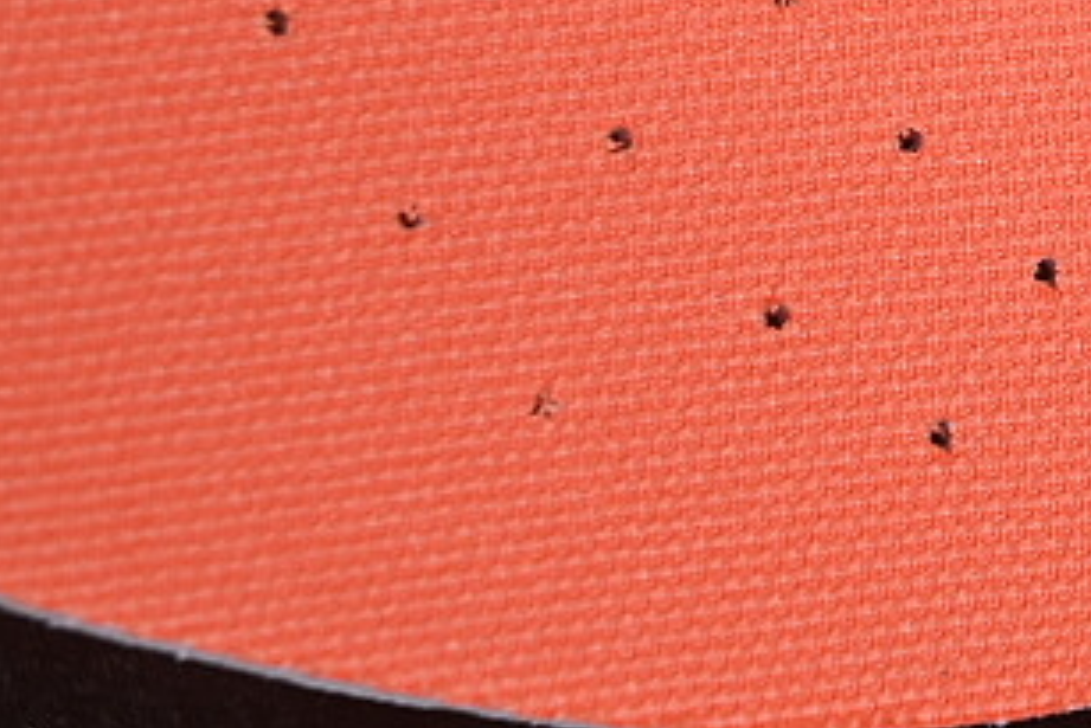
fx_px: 8004
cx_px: 1603
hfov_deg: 7.7
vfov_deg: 5.2
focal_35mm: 264
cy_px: -89
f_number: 7.1
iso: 160
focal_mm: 50
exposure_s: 1/80
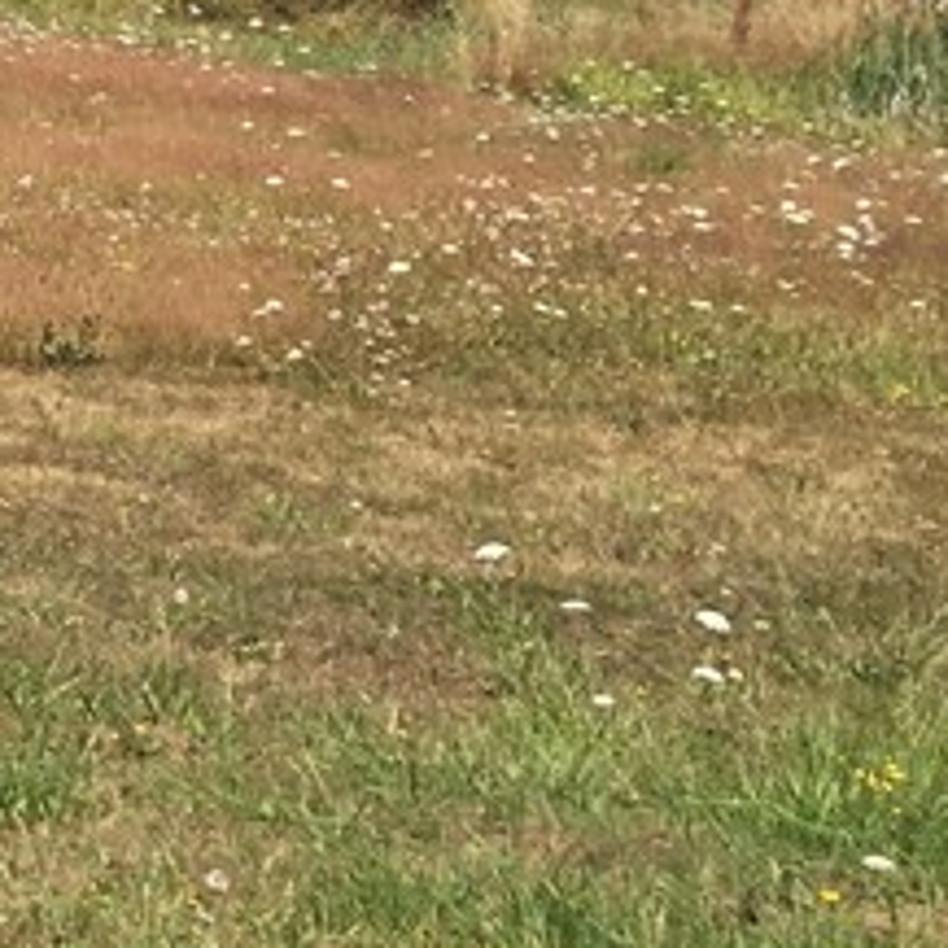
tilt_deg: -5.9
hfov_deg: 12.5
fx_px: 3749
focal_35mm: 121
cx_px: -1000
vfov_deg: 14.3
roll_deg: +1.8
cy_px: 105
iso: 25
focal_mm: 4.15
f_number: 2.2
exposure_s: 1/1538
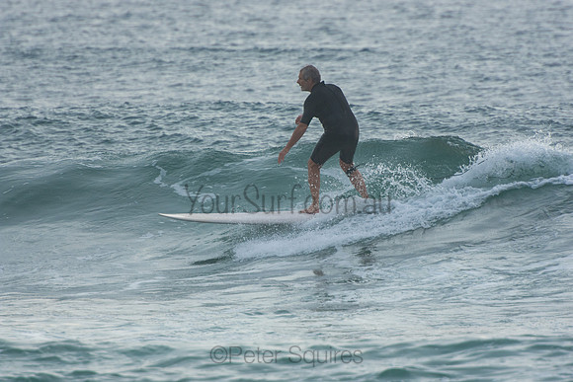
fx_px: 9552
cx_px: 286
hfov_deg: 3.4
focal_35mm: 600
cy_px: 191
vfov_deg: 2.3
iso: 320
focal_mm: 400
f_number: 5.6
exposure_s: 1/1000
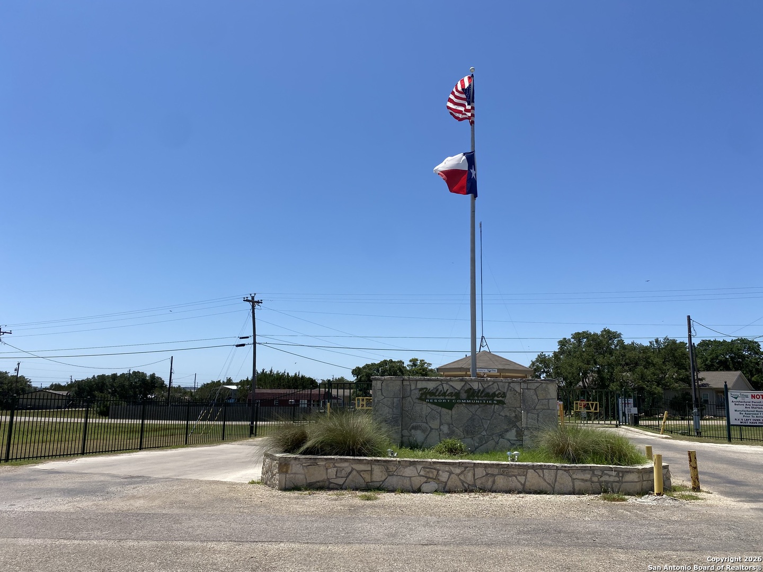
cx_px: 382
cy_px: 286
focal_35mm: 26
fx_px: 573
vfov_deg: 53.1
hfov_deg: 67.3
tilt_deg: +11.1
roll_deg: -1.7
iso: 32
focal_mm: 4.25
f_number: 1.8
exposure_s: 1/4115
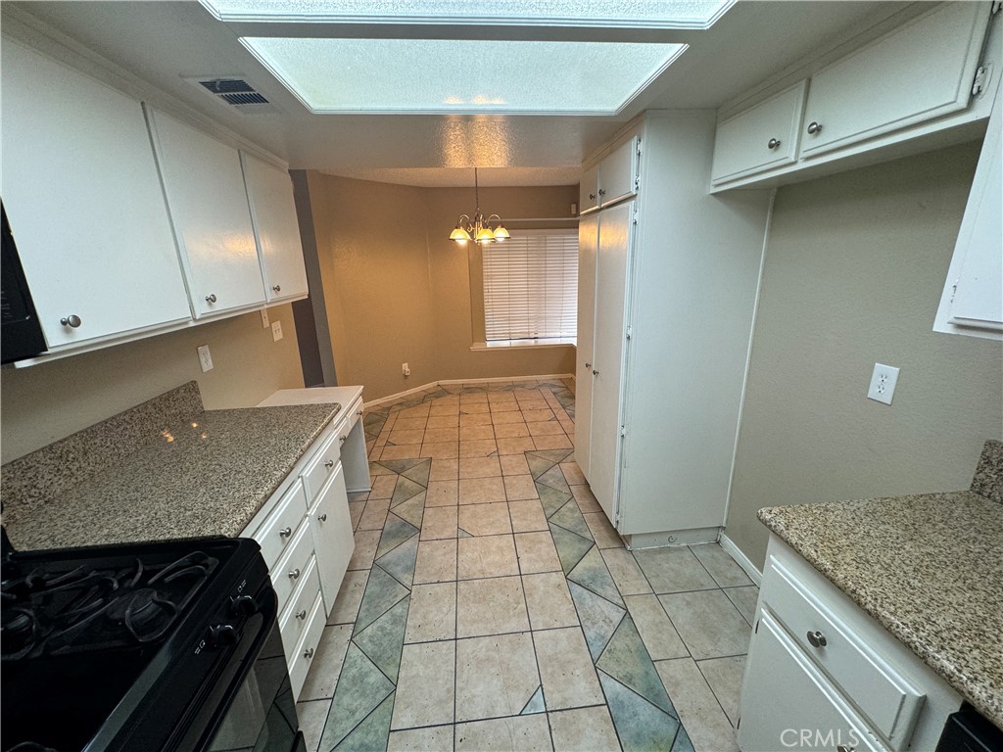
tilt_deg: -16.2
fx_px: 406
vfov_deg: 85.7
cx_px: 502
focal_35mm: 14
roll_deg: +2.2
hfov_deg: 102.1
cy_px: 376
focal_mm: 2.22
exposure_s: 1/120
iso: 160
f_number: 2.2
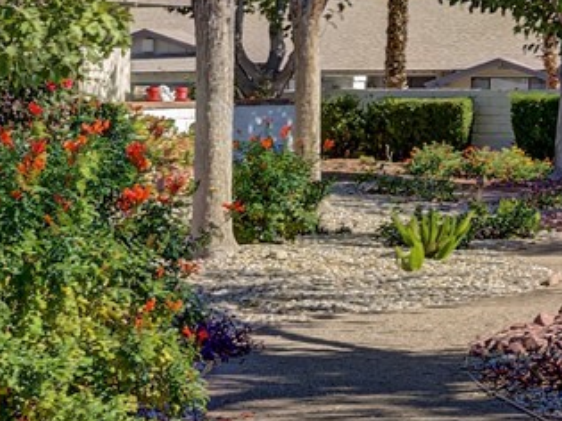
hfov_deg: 15.2
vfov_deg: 11.4
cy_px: 90
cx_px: 433
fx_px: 2094
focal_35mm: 129
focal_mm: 26
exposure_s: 1/1250
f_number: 8
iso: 400
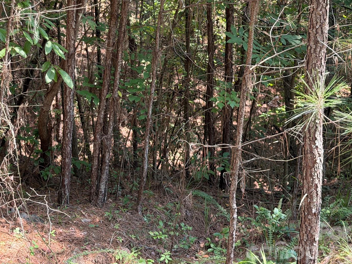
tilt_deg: -8.7
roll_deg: +1.3
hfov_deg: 27.3
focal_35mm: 71
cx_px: 139
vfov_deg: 20.6
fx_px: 722
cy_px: 77
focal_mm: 6.76
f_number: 1.78
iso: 80
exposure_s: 1/185
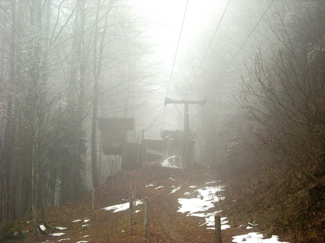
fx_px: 648
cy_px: 122
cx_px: 162
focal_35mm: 69
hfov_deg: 28.2
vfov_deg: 21.3
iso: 157
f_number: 4.4
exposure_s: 1/110
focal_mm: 11.5
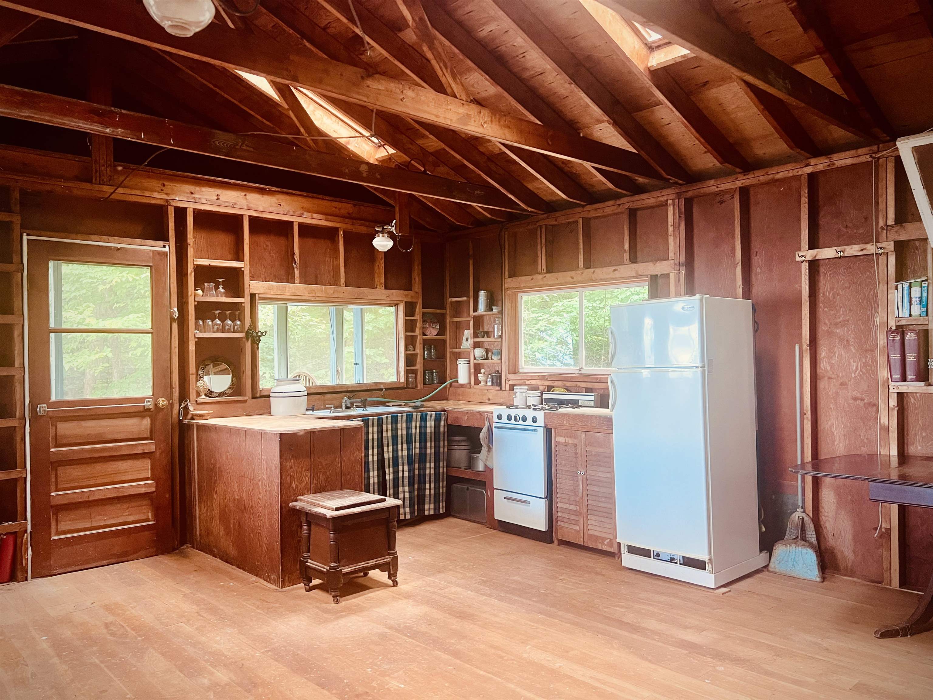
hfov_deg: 67.3
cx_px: 466
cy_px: 350
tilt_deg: -0.6
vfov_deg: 53.1
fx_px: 701
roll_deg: +1.8
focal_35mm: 26
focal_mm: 5.7
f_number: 1.5
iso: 320
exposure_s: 1/60
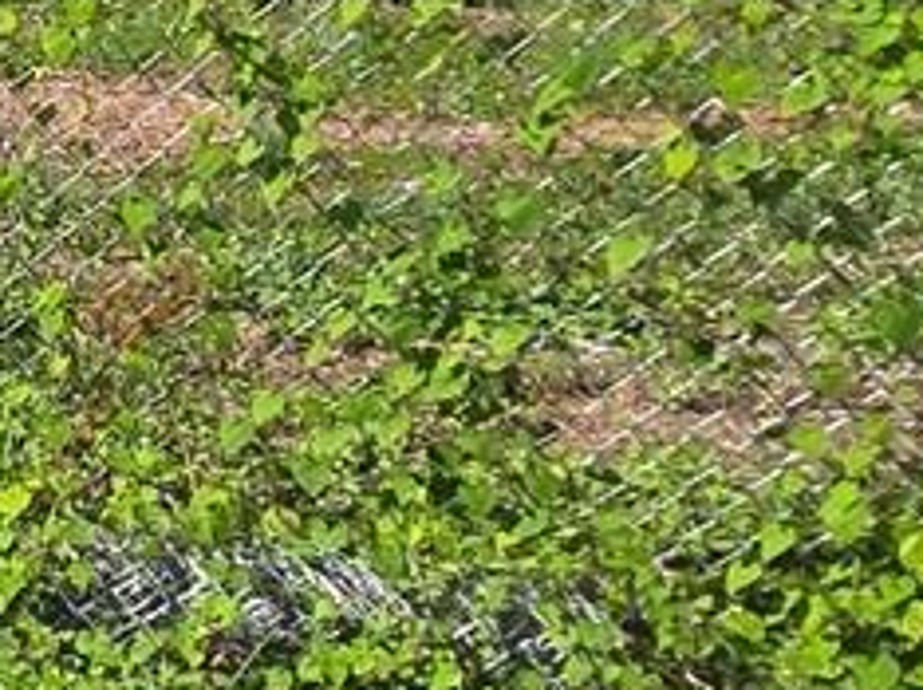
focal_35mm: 89
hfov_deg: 15.6
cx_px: -1104
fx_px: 2371
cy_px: 83
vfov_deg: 16.4
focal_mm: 2.2
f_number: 1.9
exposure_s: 1/2157
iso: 40
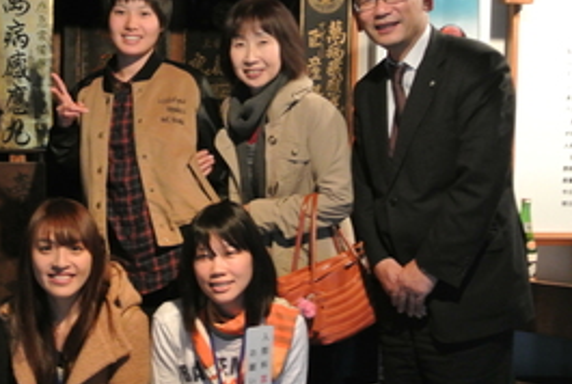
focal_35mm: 66
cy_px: 208
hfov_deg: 30.0
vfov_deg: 20.7
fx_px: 1051
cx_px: 145
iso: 800
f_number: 4
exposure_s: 1/15
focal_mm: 13.1
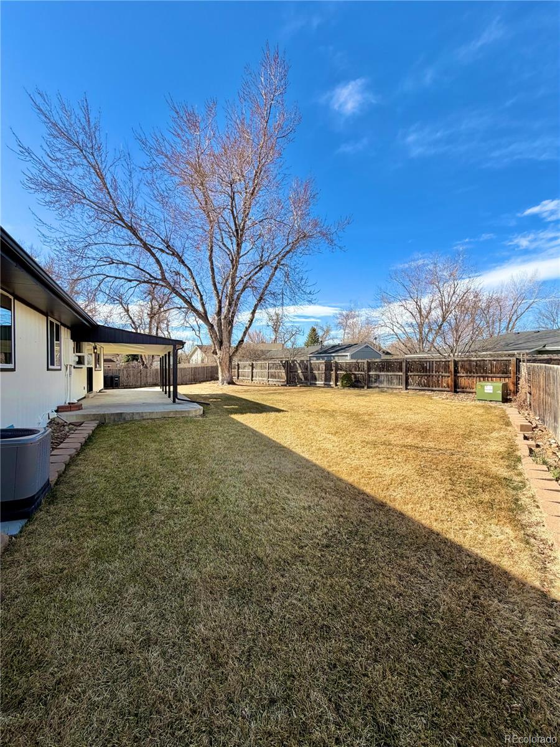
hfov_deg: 85.7
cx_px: 280
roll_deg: -0.1
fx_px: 302
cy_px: 374
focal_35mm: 14
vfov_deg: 102.1
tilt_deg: -0.6
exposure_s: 1/770
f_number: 2.2
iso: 40
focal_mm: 2.22
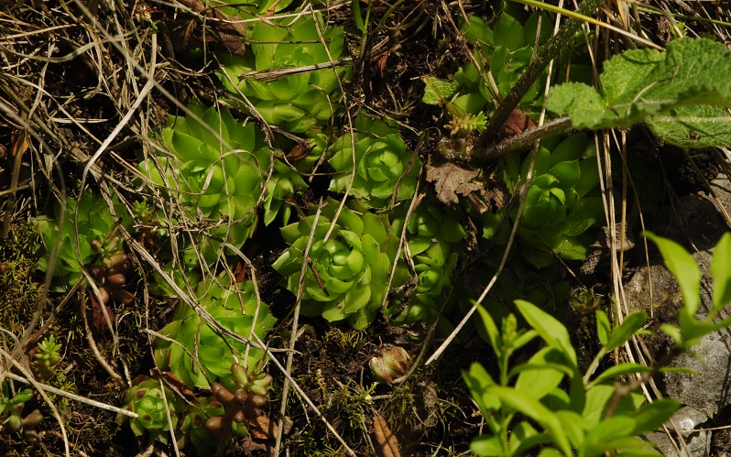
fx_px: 2600
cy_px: 224
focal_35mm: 131
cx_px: 366
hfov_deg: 16.0
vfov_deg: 10.0
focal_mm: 85
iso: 100
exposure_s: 1/100
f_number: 16
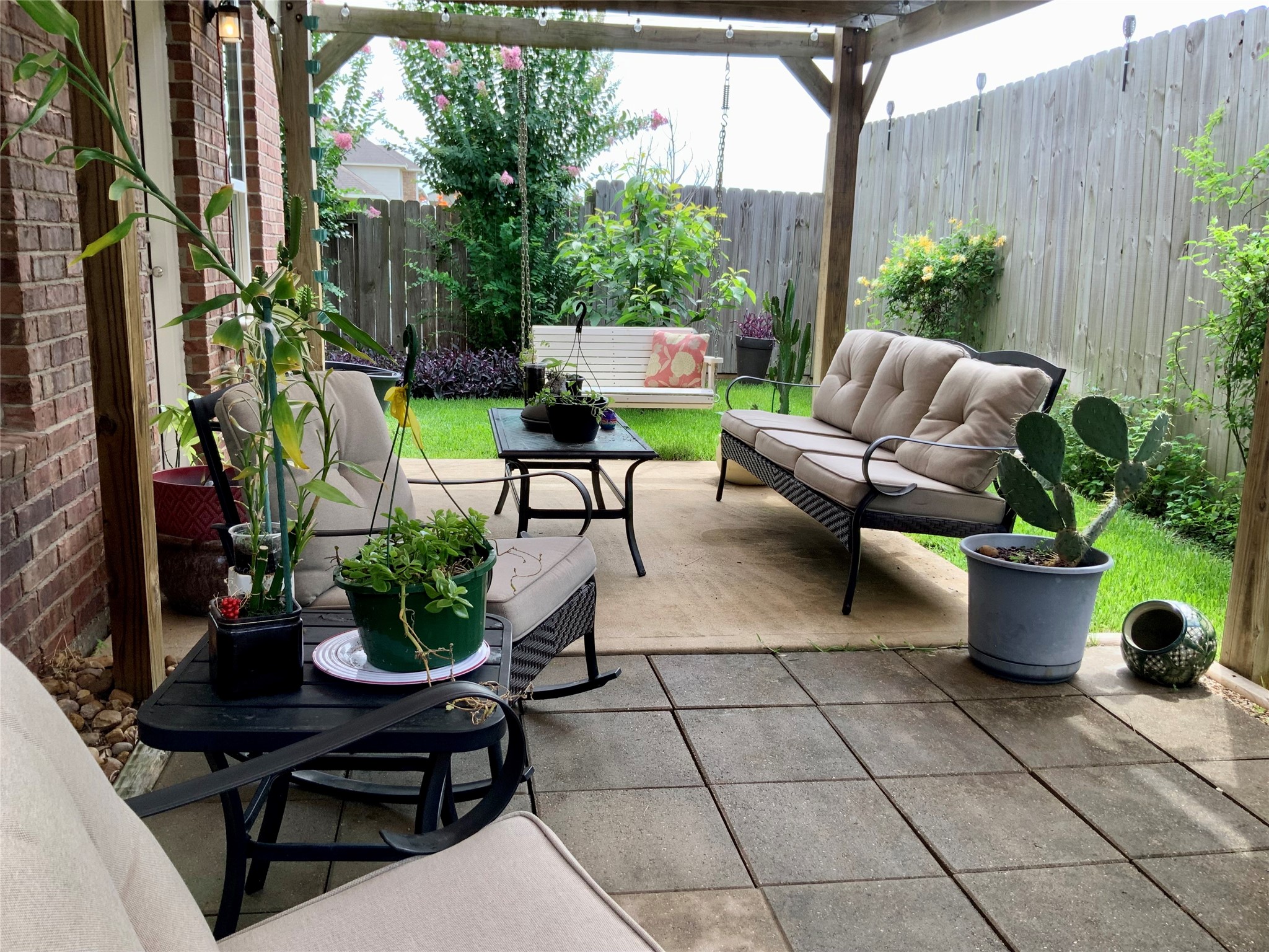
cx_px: 634
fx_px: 1063
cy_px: 476
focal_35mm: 29
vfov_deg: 48.2
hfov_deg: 61.7
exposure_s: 1/268
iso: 16
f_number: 1.8
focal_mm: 3
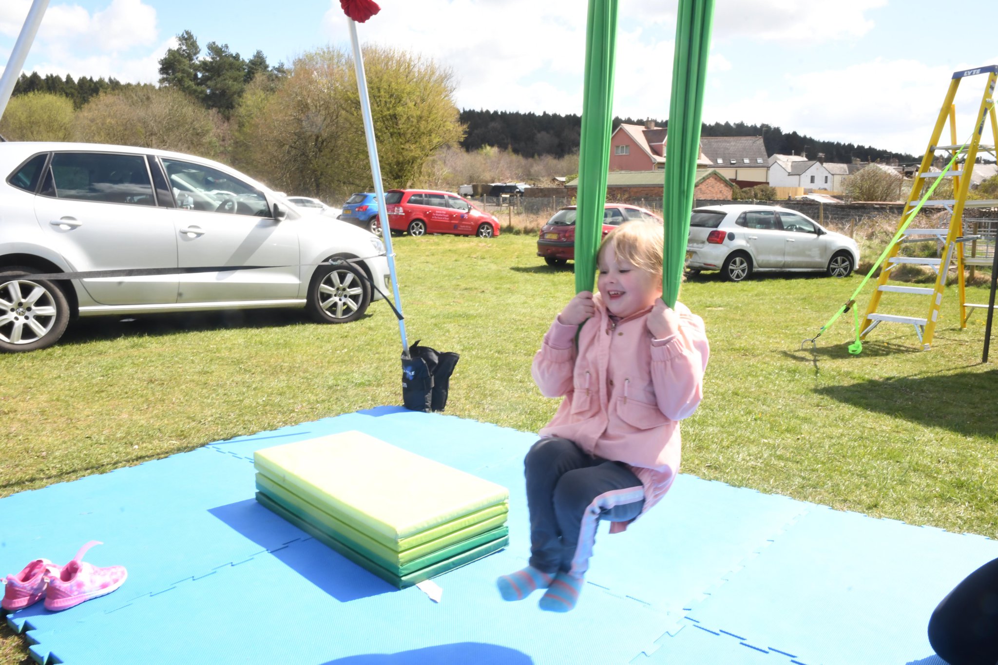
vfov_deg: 45.7
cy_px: 332
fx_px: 790
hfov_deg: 64.6
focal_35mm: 28
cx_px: 499
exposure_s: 1/80
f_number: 22
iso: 500
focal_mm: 19
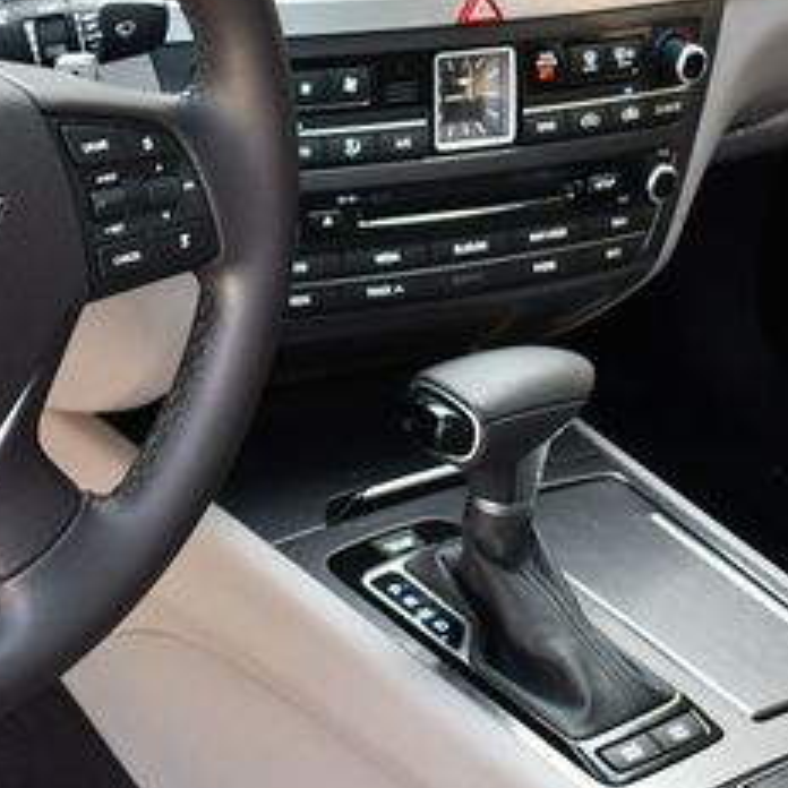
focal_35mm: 94
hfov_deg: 17.9
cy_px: 211
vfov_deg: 18.4
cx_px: -54
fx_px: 2421
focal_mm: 20
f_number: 3.8
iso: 640
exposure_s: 1/250
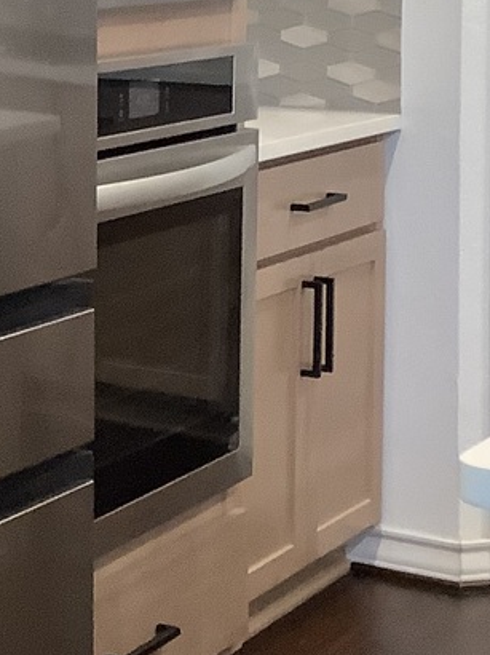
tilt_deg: -5.5
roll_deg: -0.8
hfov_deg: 13.3
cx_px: -40
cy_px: 80
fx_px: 2059
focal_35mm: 109
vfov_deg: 17.8
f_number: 2.4
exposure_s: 1/60
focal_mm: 3.3
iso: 250
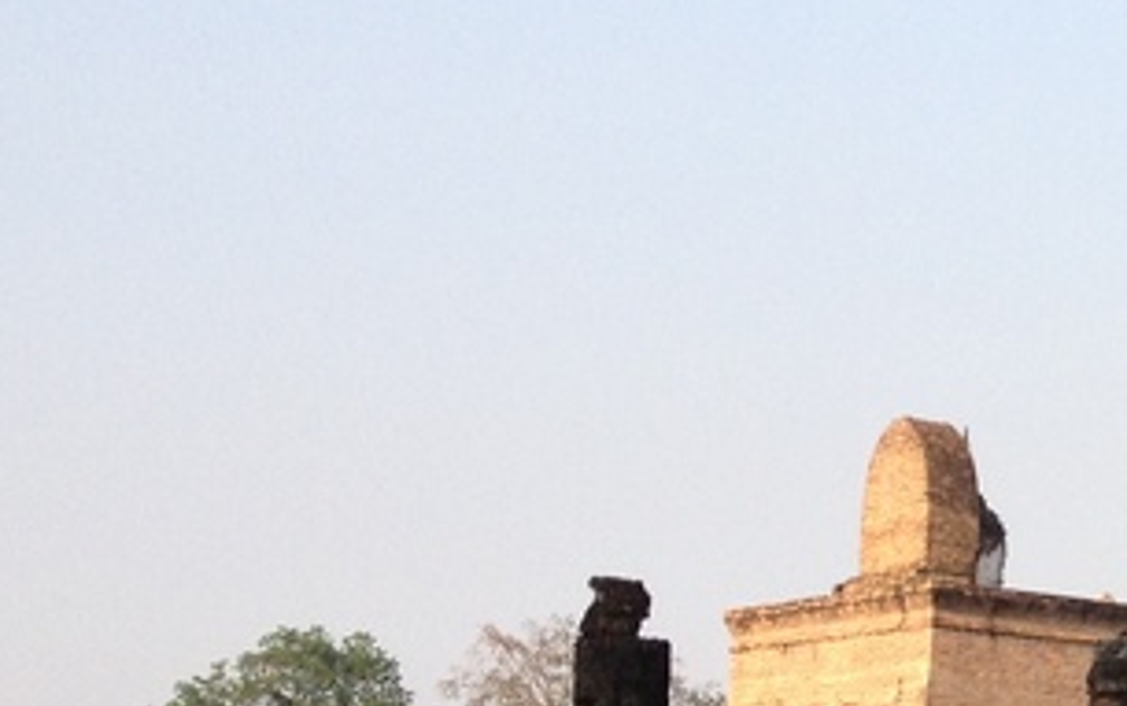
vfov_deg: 8.9
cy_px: 680
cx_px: 1896
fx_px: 4487
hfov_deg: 13.2
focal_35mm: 146
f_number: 2.4
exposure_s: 1/717
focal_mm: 4.28
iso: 50
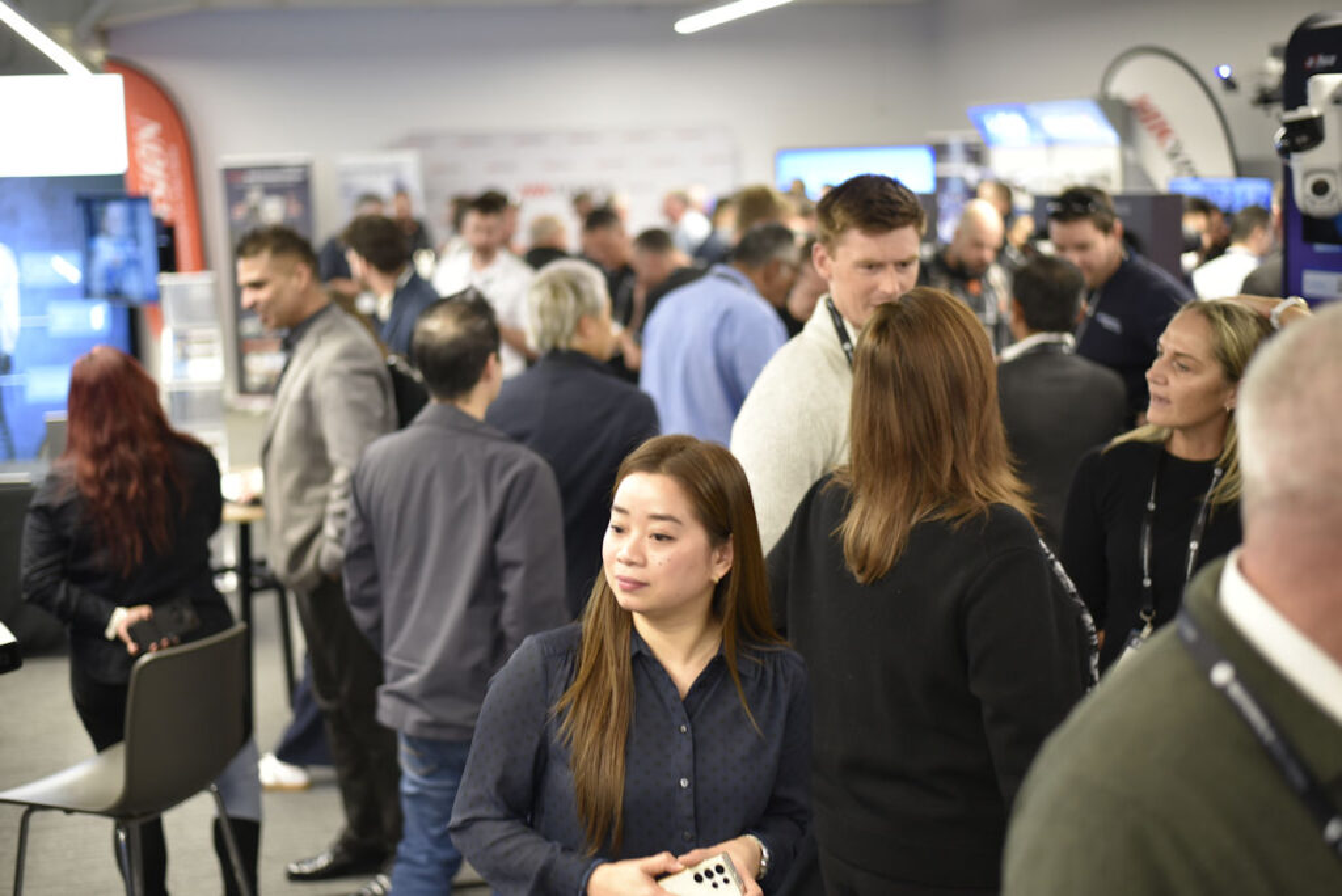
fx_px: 1865
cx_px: 671
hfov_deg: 39.6
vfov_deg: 27.0
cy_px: 448
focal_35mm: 50
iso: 800
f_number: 2.2
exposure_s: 1/60
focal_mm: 50
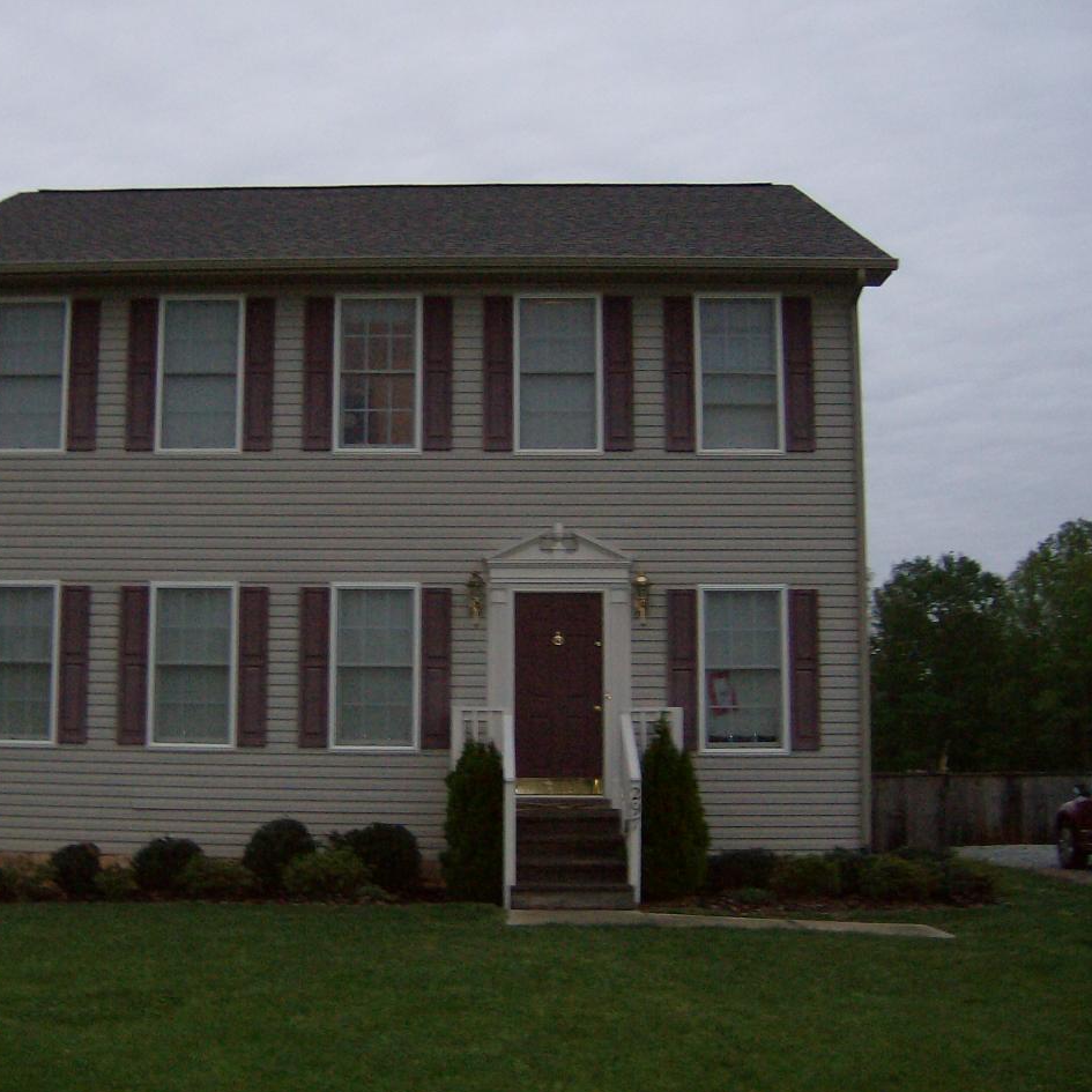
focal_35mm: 43
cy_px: 550
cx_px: 372
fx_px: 1535
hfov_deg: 38.8
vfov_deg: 39.2
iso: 200
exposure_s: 1/60
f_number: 2.8
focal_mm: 6
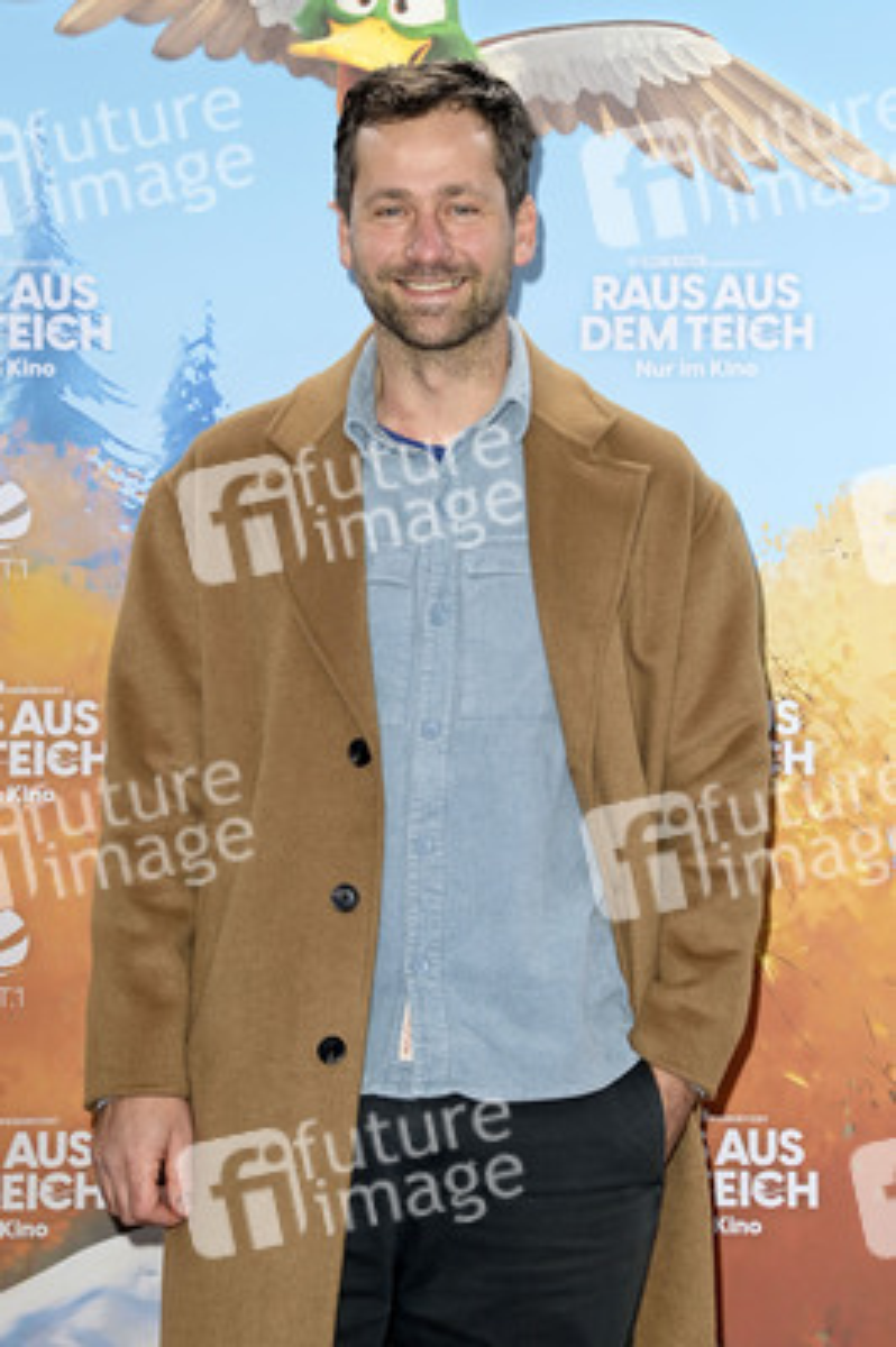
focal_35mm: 98
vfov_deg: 20.8
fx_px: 3665
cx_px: 448
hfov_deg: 13.9
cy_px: 674
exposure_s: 1/250
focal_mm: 98
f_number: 5.6
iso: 640
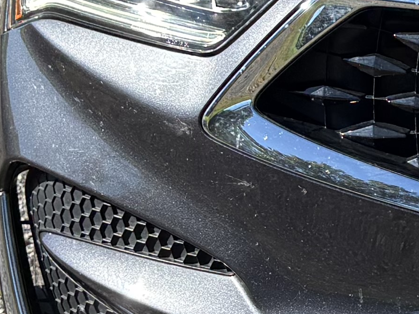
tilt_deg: -5.3
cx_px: 658
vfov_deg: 8.7
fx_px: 2022
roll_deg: +3.9
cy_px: -132
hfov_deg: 11.3
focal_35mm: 167
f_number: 1.6
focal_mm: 5.96
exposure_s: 1/1420
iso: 50
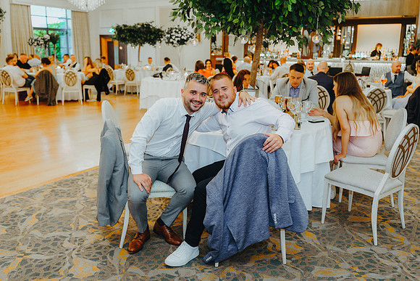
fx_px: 408
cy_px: 140
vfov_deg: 37.9
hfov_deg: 54.4
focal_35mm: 35
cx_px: 210
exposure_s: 1/125
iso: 2000
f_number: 2.8
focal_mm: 35
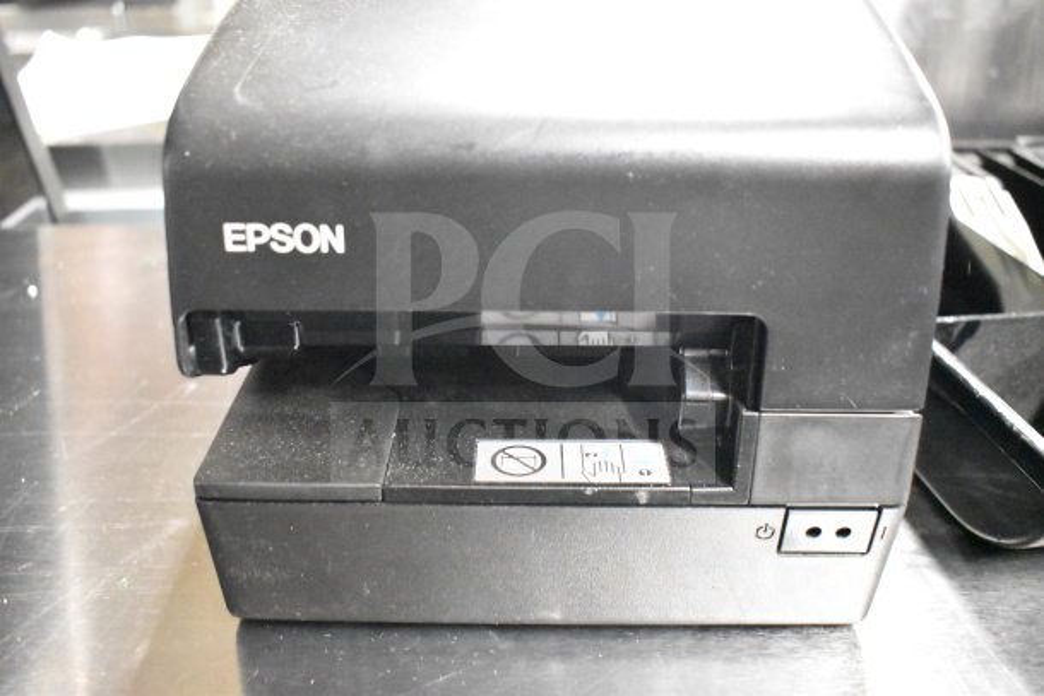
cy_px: 348
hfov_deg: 57.2
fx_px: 957
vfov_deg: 40.0
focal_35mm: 33
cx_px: 522
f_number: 3.8
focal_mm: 22
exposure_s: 1/40
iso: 18000
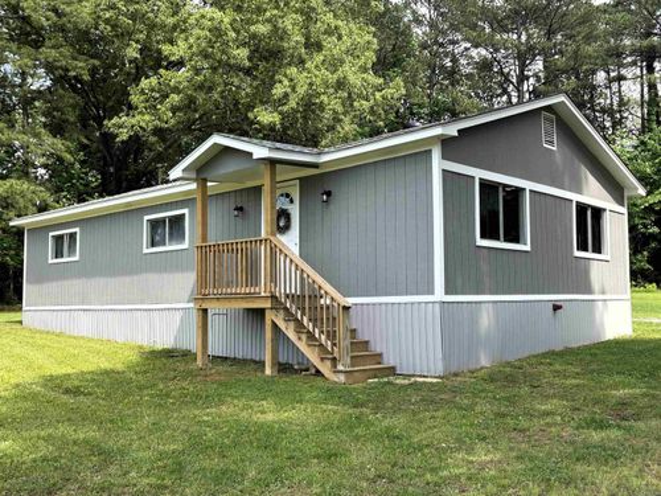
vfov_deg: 39.7
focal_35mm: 36
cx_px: 330
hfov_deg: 51.4
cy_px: 248
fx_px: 687
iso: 50
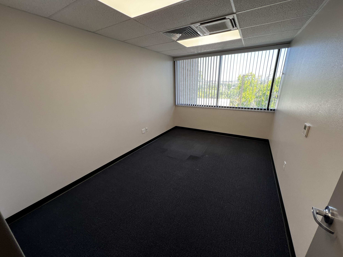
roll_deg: +2.6
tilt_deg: -15.2
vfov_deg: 89.9
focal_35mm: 13
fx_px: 129
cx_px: 172
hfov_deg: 106.2
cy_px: 128
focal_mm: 1.57
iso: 50
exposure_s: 1/99
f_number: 1.8
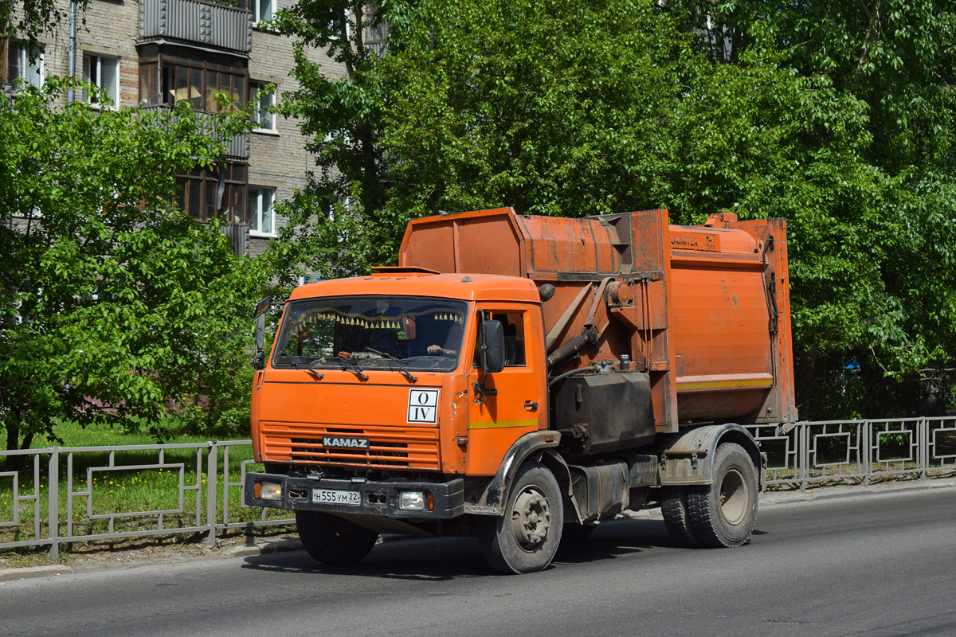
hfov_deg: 29.2
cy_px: 318
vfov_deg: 19.7
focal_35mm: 69
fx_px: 1832
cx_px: 478
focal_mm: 46
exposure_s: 1/1250
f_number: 7.1
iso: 200
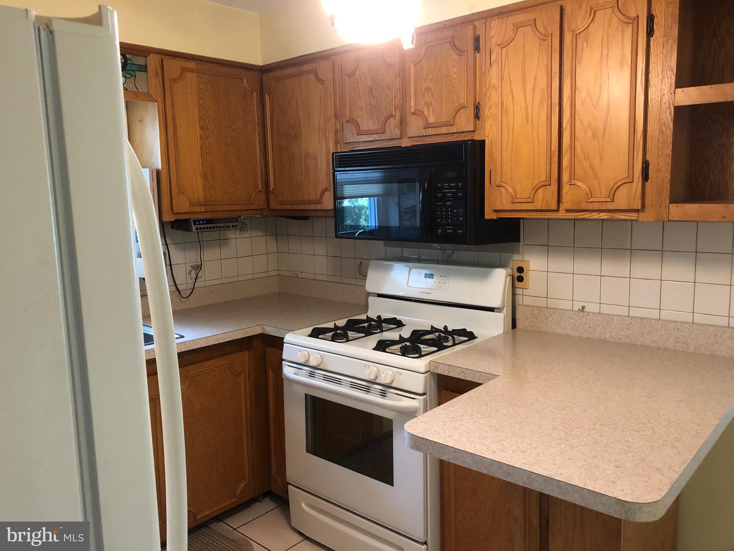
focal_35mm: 28
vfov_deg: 49.7
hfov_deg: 63.4
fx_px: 594
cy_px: 276
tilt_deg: -7.6
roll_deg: +2.0
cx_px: 367
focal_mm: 3.99
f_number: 1.8
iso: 64
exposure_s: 1/15
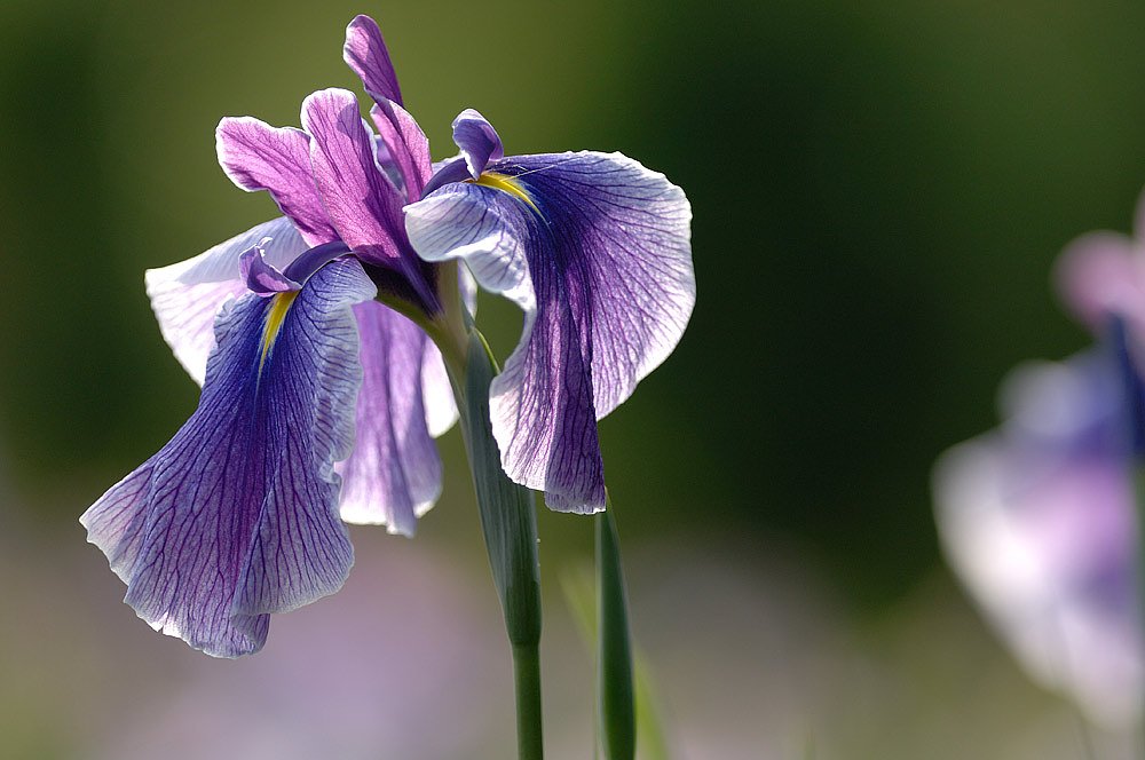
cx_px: 572
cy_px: 380
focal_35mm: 450
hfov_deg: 4.6
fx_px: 14294
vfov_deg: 3.0
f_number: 3.5
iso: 200
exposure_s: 1/1000
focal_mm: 300
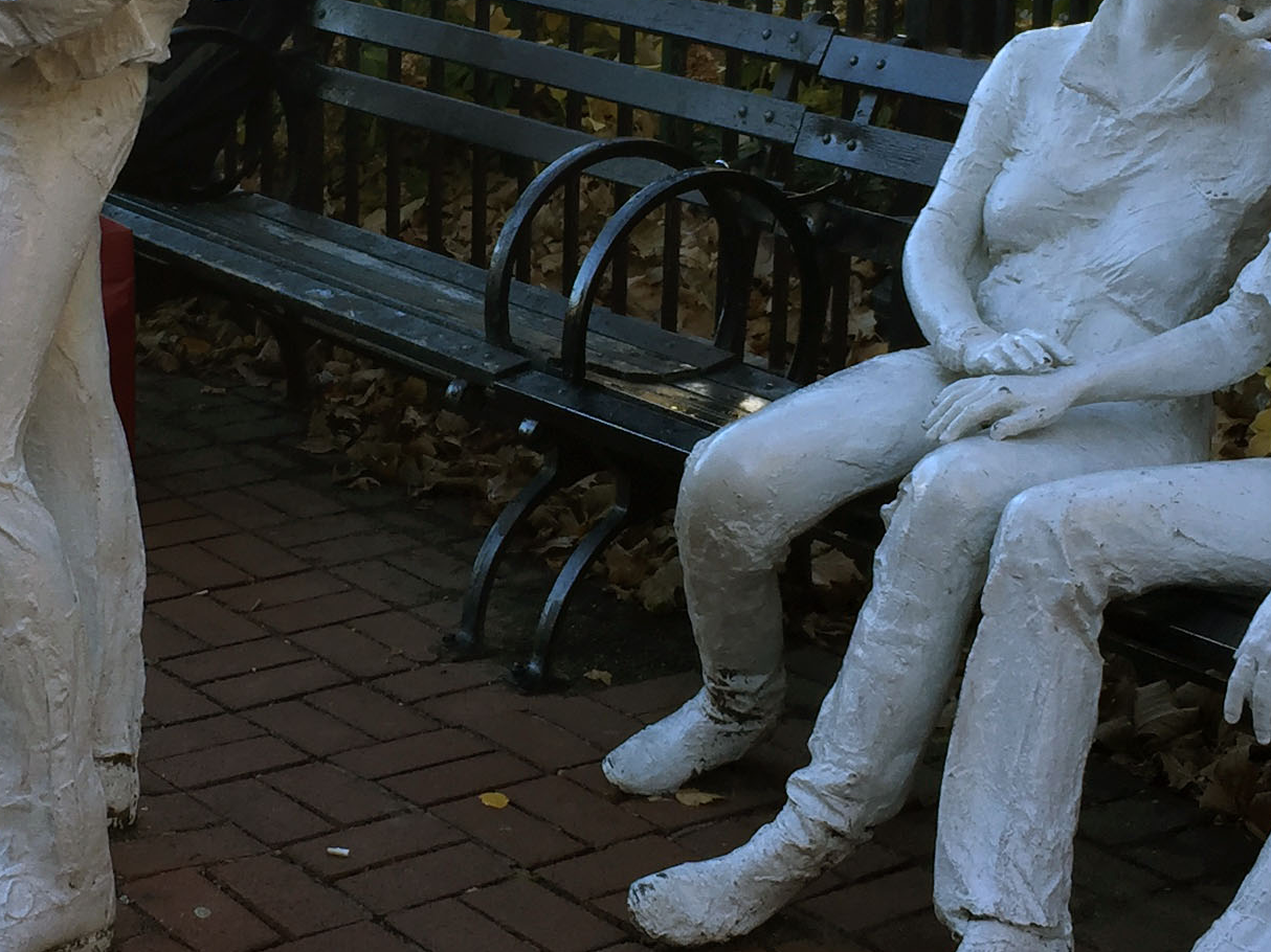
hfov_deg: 24.9
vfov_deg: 18.7
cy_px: 210
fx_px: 2863
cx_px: 406
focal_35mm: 78
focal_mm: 4.15
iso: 32
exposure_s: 1/146
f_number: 2.2
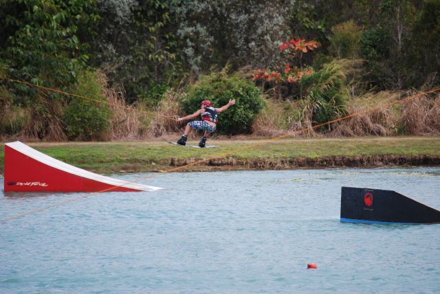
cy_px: 147
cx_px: 220
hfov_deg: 6.9
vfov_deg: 4.6
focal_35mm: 300
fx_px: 3670
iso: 360
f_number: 5.6
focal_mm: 200
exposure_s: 1/500
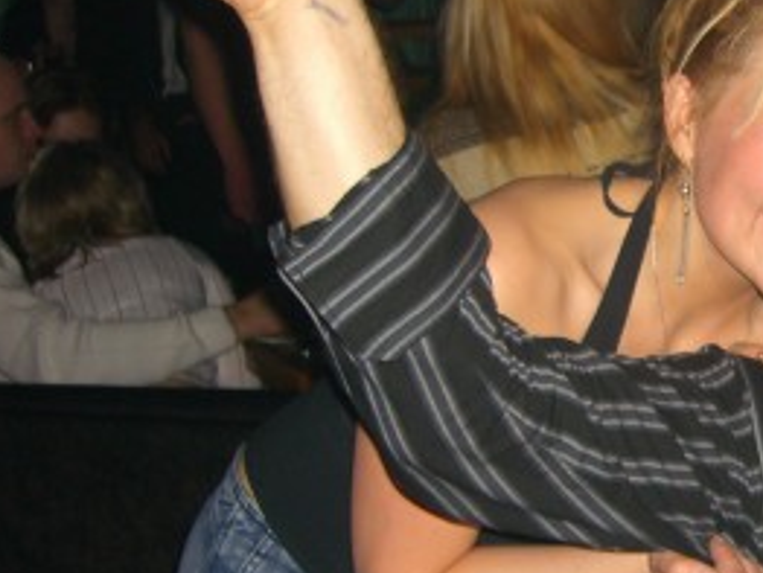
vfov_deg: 17.0
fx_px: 1919
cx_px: 859
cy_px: 314
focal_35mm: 87
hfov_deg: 21.2
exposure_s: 1/60
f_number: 2.8
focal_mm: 7.9
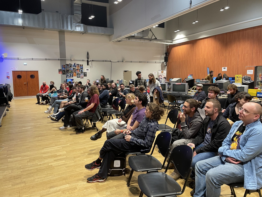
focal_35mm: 26
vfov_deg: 53.1
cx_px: 131
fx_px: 197
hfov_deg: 67.3
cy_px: 98
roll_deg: +0.3
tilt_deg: -5.6
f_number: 1.6
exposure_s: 1/50
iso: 160
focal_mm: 4.2
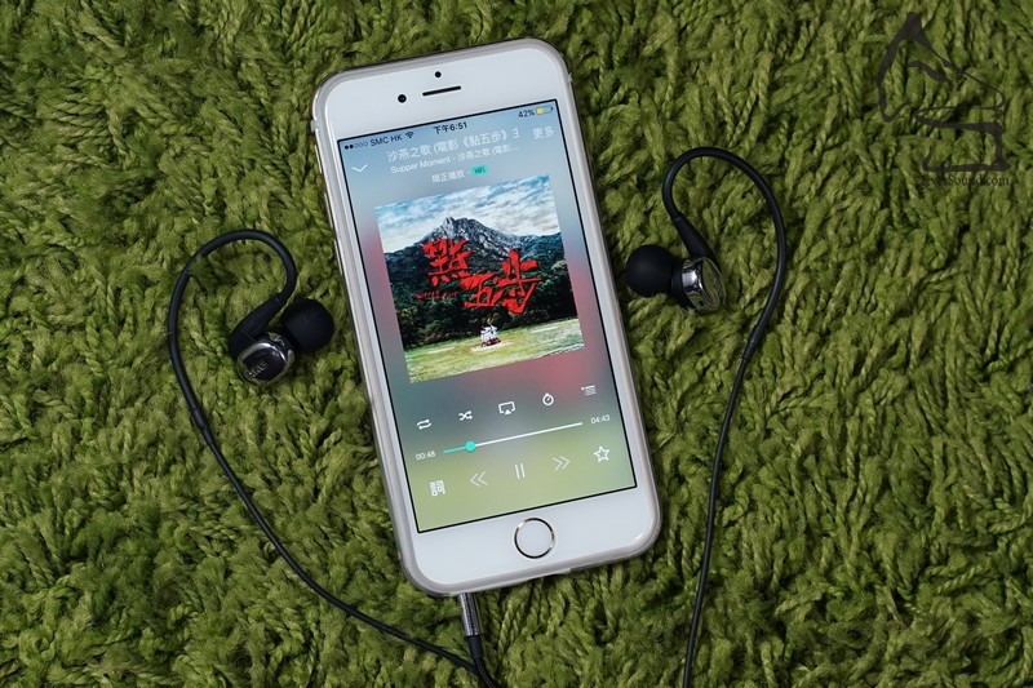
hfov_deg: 22.6
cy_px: 344
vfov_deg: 15.2
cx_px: 516
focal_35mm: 90
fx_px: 2582
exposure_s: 1/60
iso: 1000
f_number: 8
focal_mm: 60
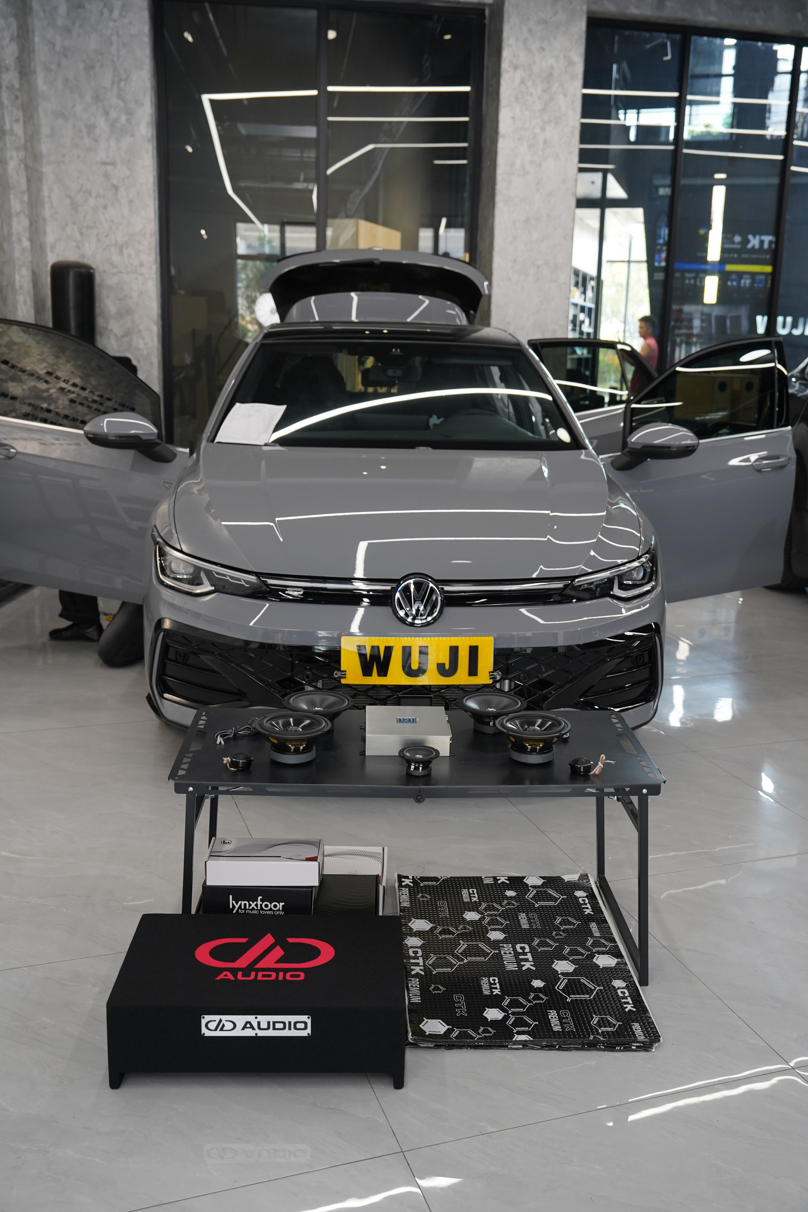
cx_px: 404
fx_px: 1145
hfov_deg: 38.9
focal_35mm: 34
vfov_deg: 55.8
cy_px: 606
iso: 1000
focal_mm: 34
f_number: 4.5
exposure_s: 1/125
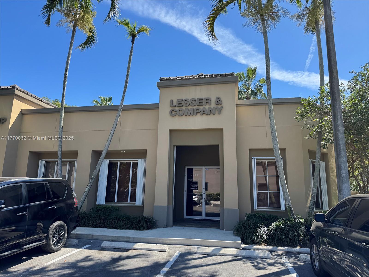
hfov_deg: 71.6
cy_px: 138
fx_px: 256
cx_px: 184
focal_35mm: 24
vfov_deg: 56.8
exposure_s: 1/1172
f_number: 1.78
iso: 80
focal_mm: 6.76
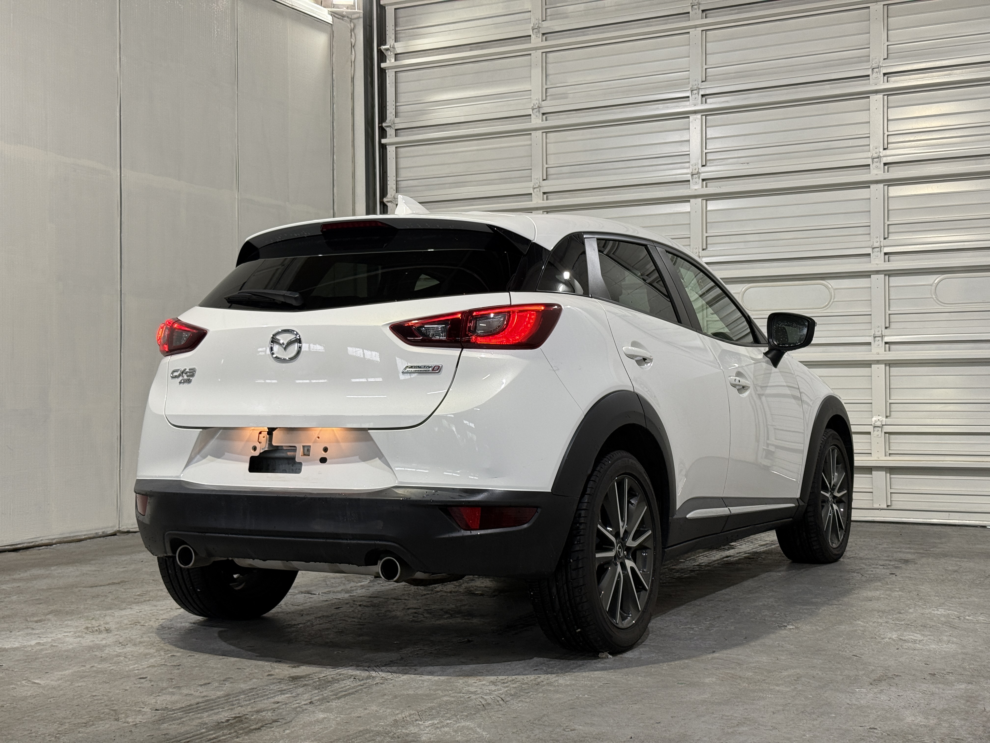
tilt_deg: +0.8
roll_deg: -0.1
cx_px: 495
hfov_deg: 39.7
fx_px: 1373
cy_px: 372
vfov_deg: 30.3
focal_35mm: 48
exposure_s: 1/60
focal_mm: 6.76
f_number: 1.78
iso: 64
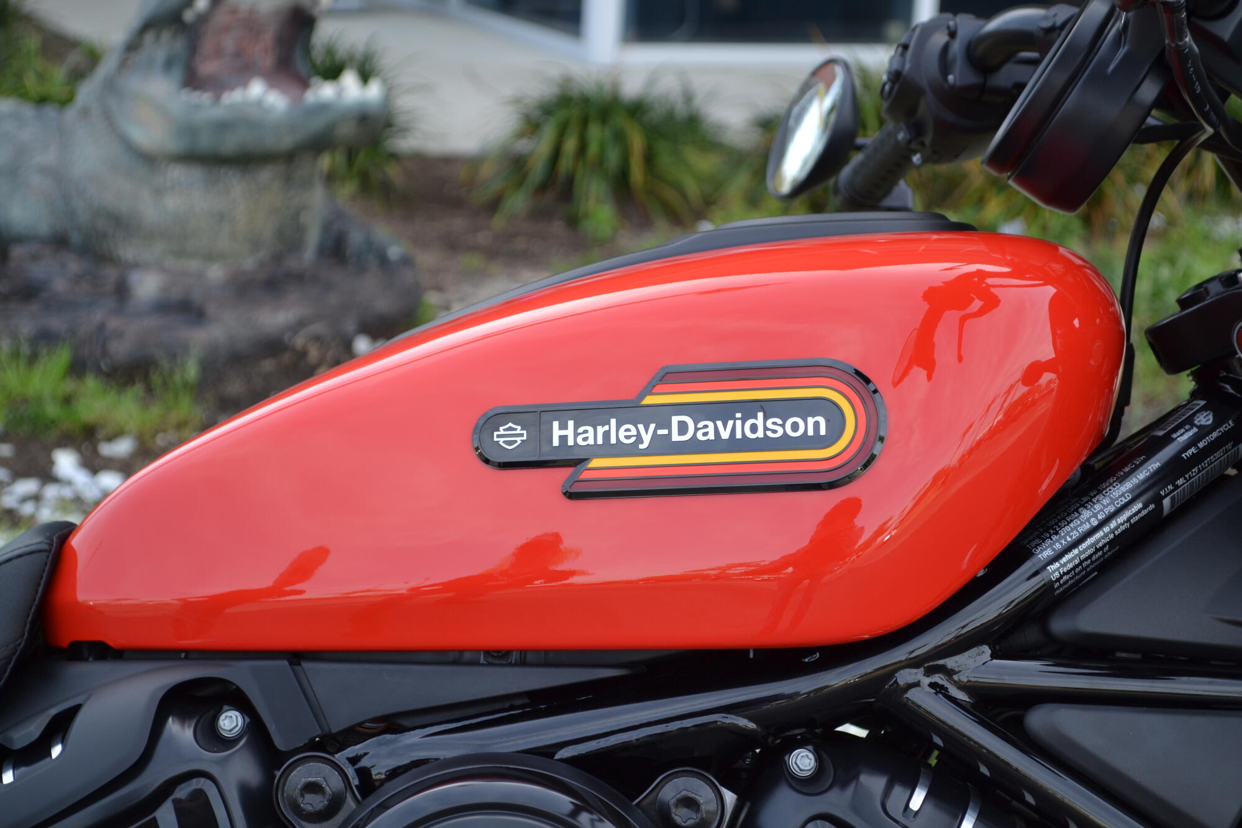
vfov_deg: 18.9
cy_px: 414
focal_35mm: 72
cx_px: 621
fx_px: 2484
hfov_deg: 28.1
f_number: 5.6
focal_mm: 48
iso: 140
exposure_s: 1/125
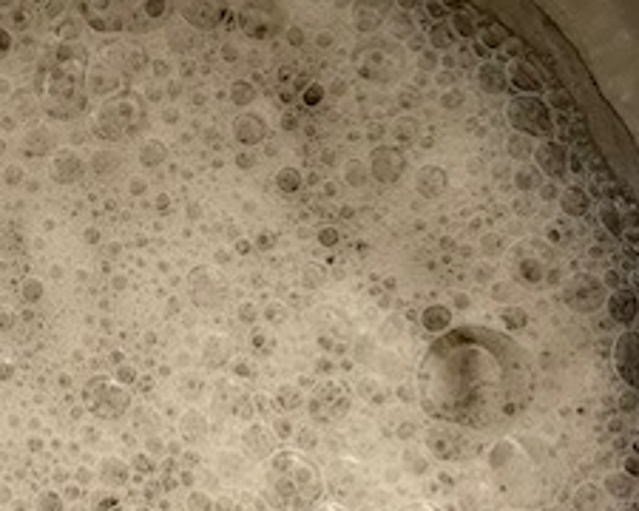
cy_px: 437
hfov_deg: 19.0
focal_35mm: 100
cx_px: 125
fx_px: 1891
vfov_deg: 15.3
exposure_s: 1/47
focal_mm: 2.71
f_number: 1.9
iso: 320
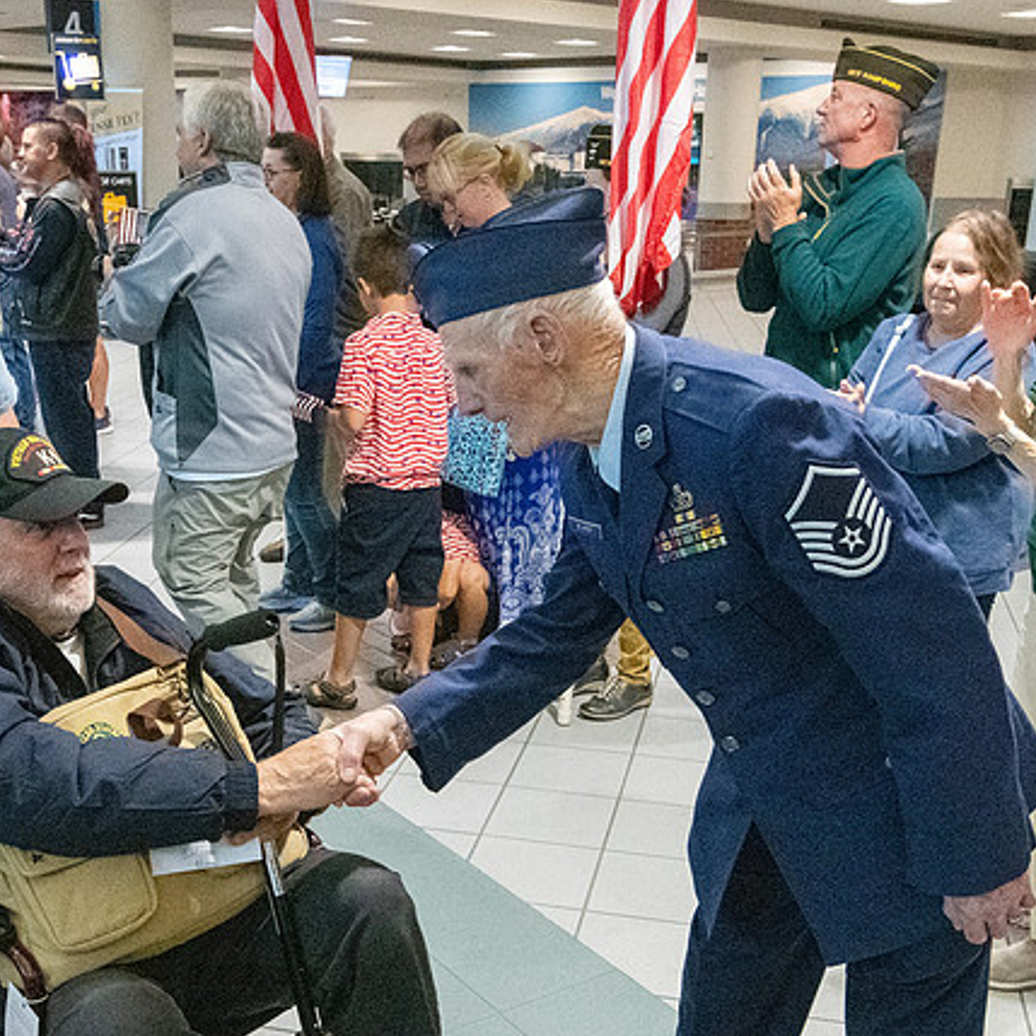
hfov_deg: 40.8
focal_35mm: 41
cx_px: 440
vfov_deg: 40.4
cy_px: 699
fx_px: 1388
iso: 20000
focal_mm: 20
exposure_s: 1/400
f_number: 7.1
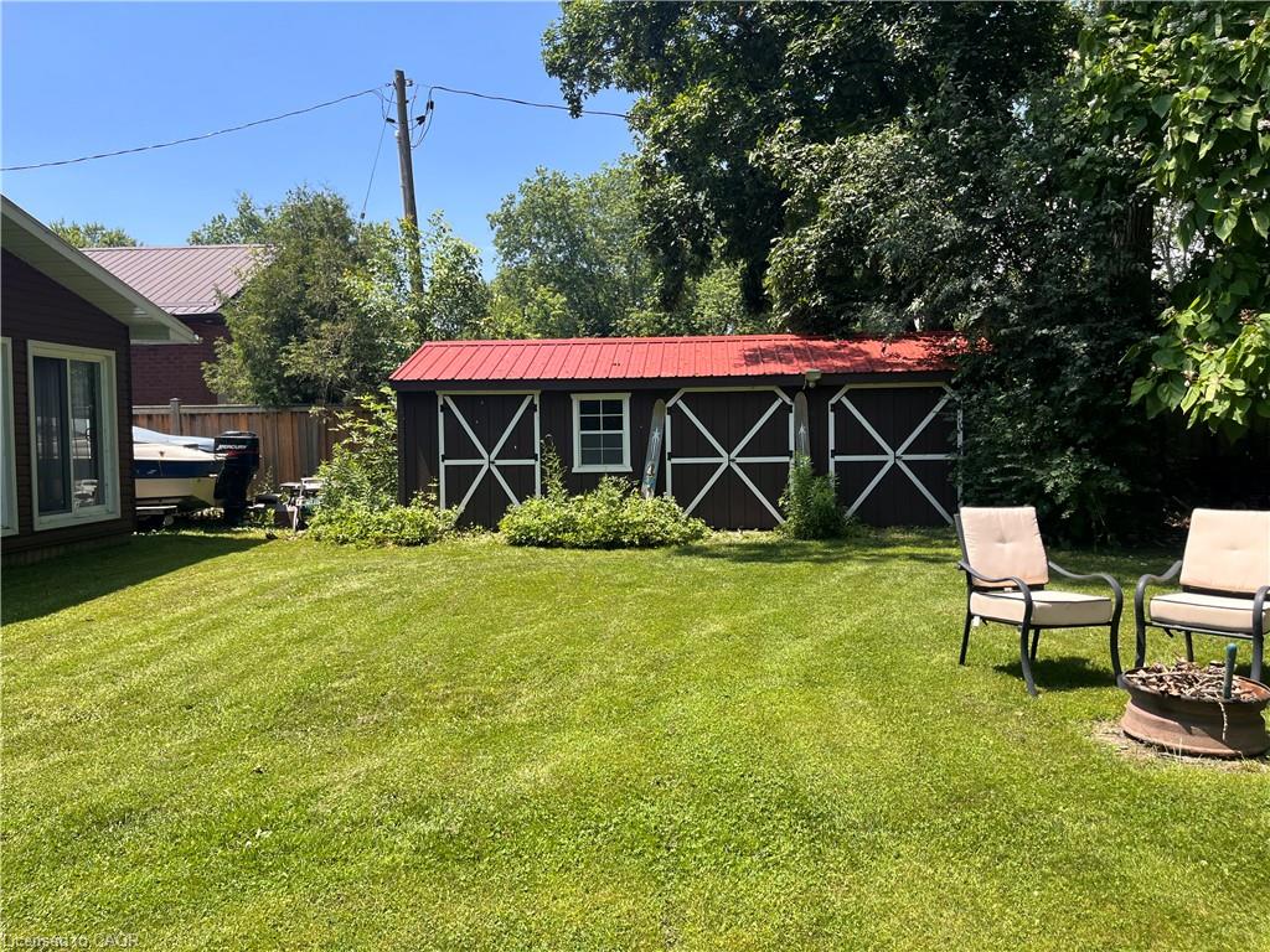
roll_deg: +1.6
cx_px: 635
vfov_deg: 53.1
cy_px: 476
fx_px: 954
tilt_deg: -2.5
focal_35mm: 26
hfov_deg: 67.3
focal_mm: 5.1
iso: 50
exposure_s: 1/1647
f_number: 1.6
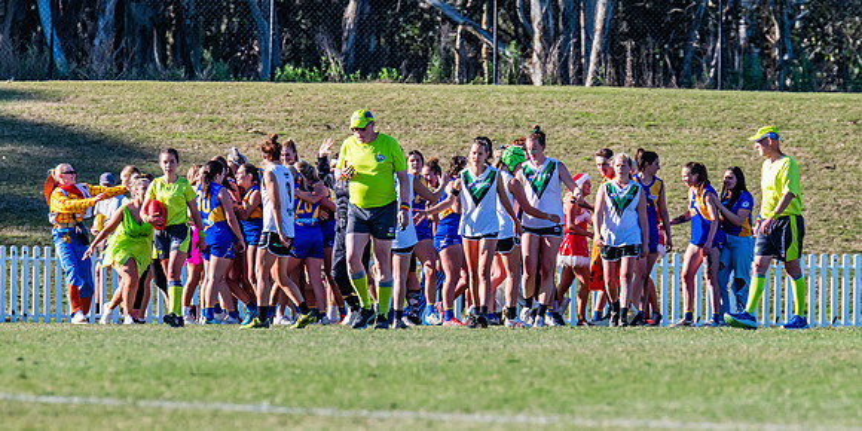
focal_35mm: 593
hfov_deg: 3.7
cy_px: 172
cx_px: 456
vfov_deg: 1.9
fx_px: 13212
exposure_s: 1/1250
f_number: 7.1
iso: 640
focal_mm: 420
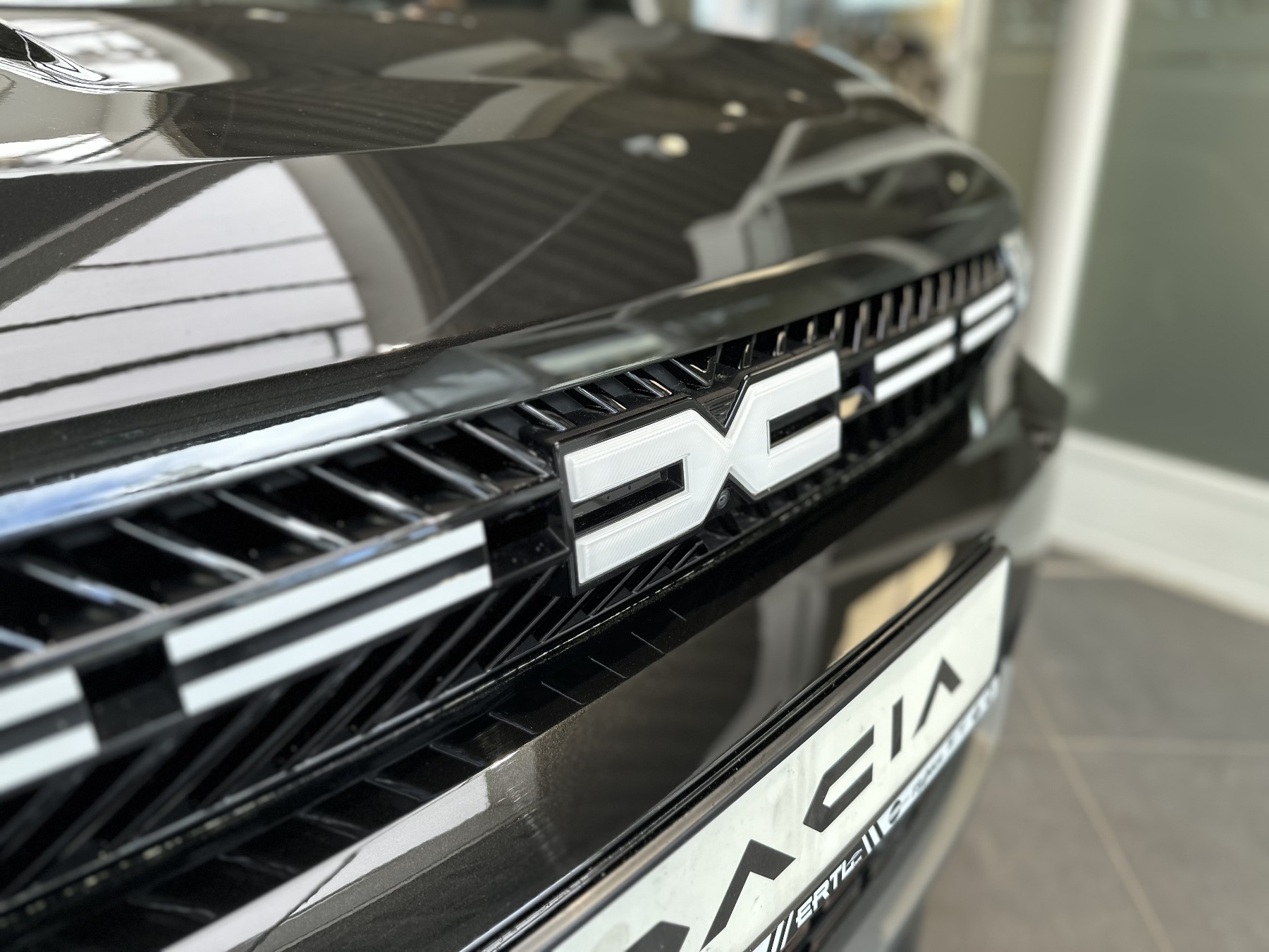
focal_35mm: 24
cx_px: 634
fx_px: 880
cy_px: 476
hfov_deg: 71.6
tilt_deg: -23.3
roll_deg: +0.7
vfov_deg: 56.8
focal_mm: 6.86
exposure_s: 1/98
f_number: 1.78
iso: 100
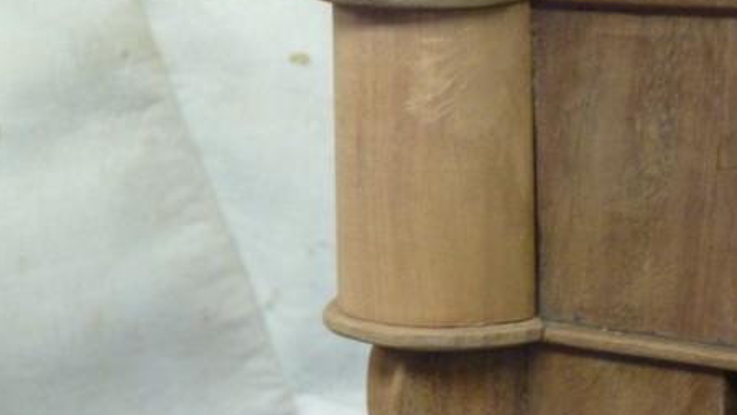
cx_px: 434
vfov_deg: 6.1
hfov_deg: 10.8
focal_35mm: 200
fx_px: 3908
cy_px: 96
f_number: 4.5
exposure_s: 1/15
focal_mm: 22.5
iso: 400
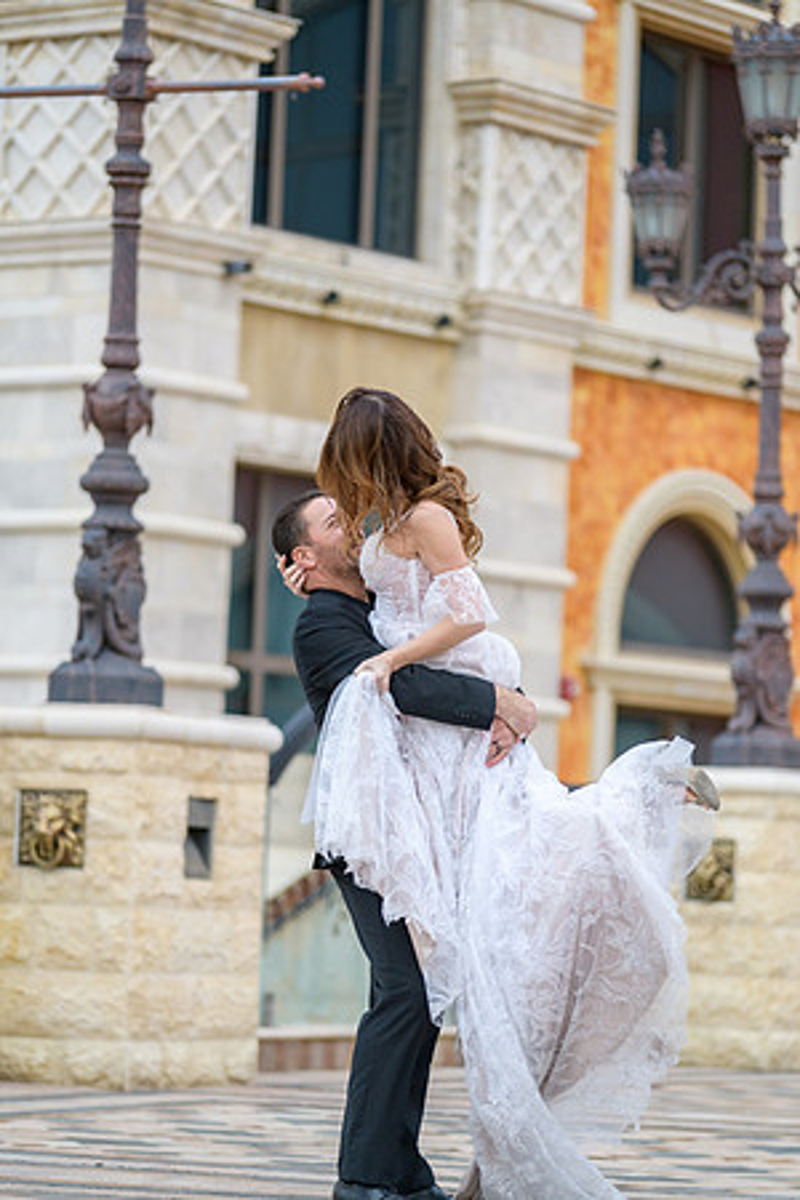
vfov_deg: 14.7
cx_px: 400
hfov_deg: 9.8
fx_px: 4666
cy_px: 600
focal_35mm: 140
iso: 400
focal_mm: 140
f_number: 2.8
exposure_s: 1/3200
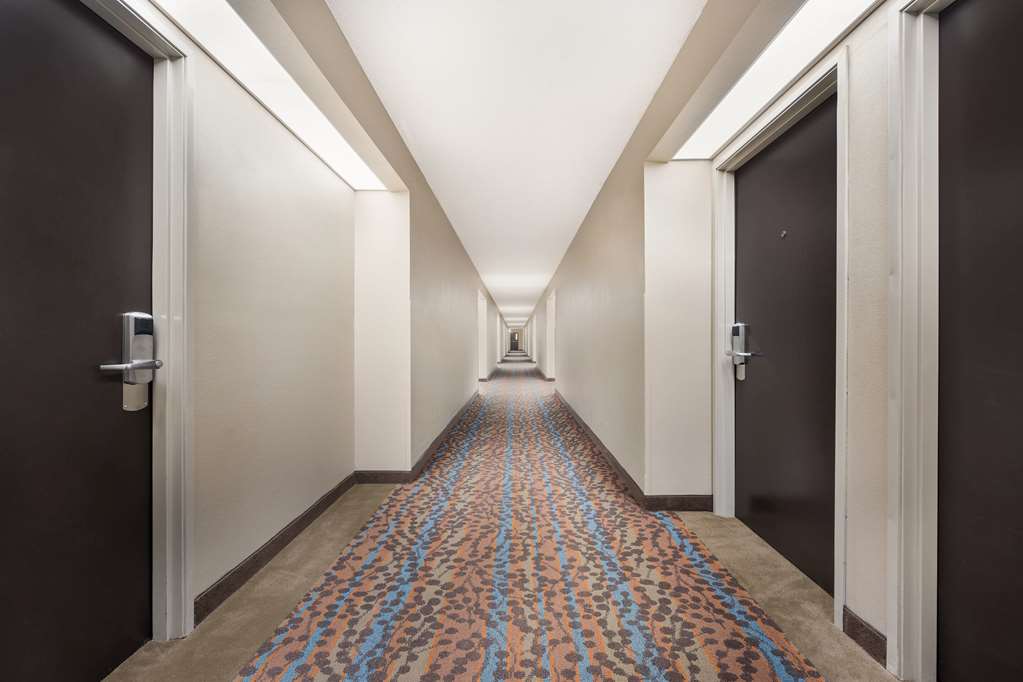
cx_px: 512
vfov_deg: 81.2
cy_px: 341
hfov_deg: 104.3
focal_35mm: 14
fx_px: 398
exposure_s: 1.6
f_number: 8
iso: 250
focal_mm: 14
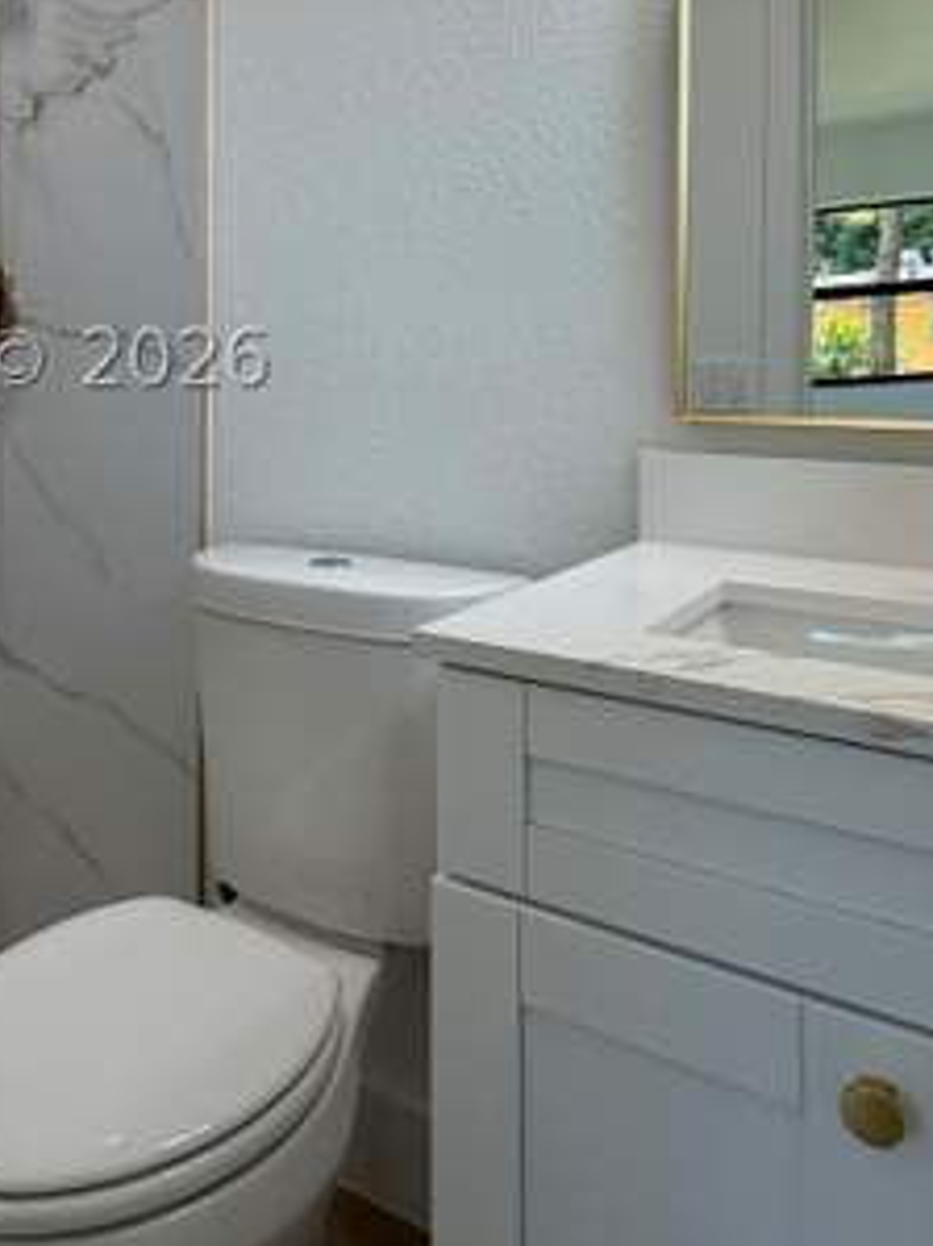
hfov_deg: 44.2
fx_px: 1079
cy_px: 358
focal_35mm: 30
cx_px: 171
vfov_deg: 57.8
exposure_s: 1/120
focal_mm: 2.22
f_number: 2.2
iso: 100
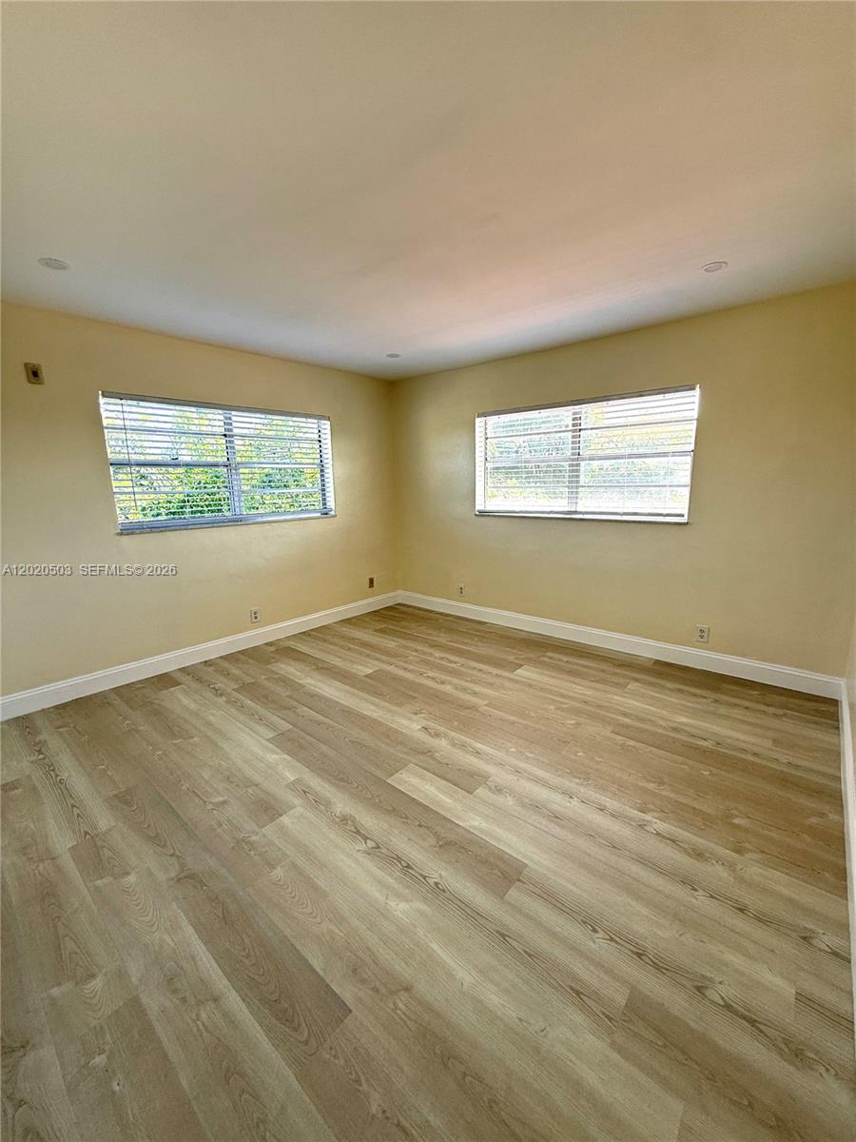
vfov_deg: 102.1
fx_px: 462
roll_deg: +0.6
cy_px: 571
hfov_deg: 85.7
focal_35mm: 14
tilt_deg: -10.8
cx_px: 428
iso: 64
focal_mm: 2.22
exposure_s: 1/157
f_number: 2.2
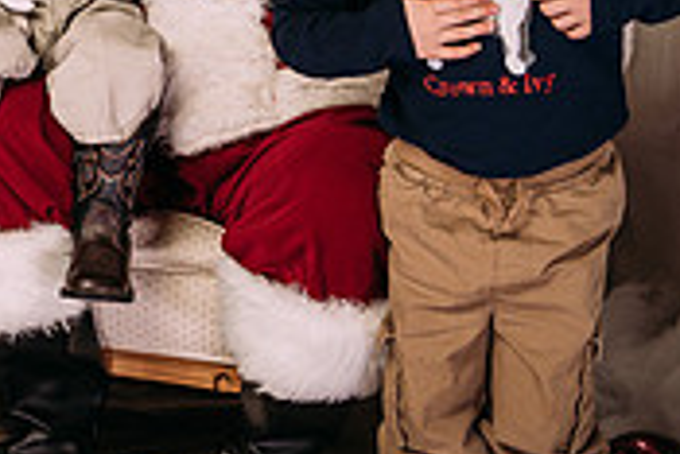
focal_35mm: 129
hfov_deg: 15.2
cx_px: -185
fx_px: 2439
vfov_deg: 10.6
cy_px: 9
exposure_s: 1/125
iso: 200
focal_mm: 35
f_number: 5.6
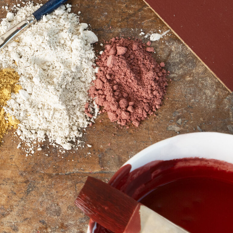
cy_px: 75
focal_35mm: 90
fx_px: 685
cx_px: -26
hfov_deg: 18.5
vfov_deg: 19.2
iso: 250
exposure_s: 1/5
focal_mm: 32
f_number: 9
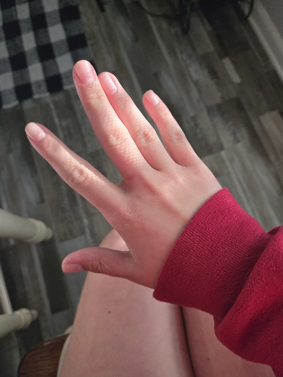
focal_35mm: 25
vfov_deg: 69.4
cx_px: 150
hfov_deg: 54.9
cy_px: 188
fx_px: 272
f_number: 1.8
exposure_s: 1/120
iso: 1000
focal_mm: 5.4
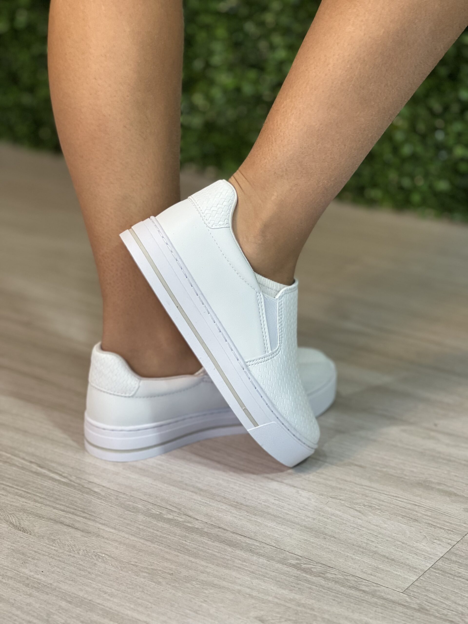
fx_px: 1388
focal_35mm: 77
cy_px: 312
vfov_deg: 25.3
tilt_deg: -19.6
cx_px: 234
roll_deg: -1.0
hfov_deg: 19.1
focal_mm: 9
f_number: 2.8
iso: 160
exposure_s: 1/120
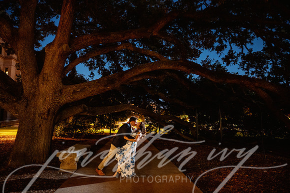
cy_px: 96
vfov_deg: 53.2
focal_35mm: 24
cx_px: 145
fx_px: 193
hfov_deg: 73.7
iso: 5000
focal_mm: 24
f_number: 2.8
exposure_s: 1/20
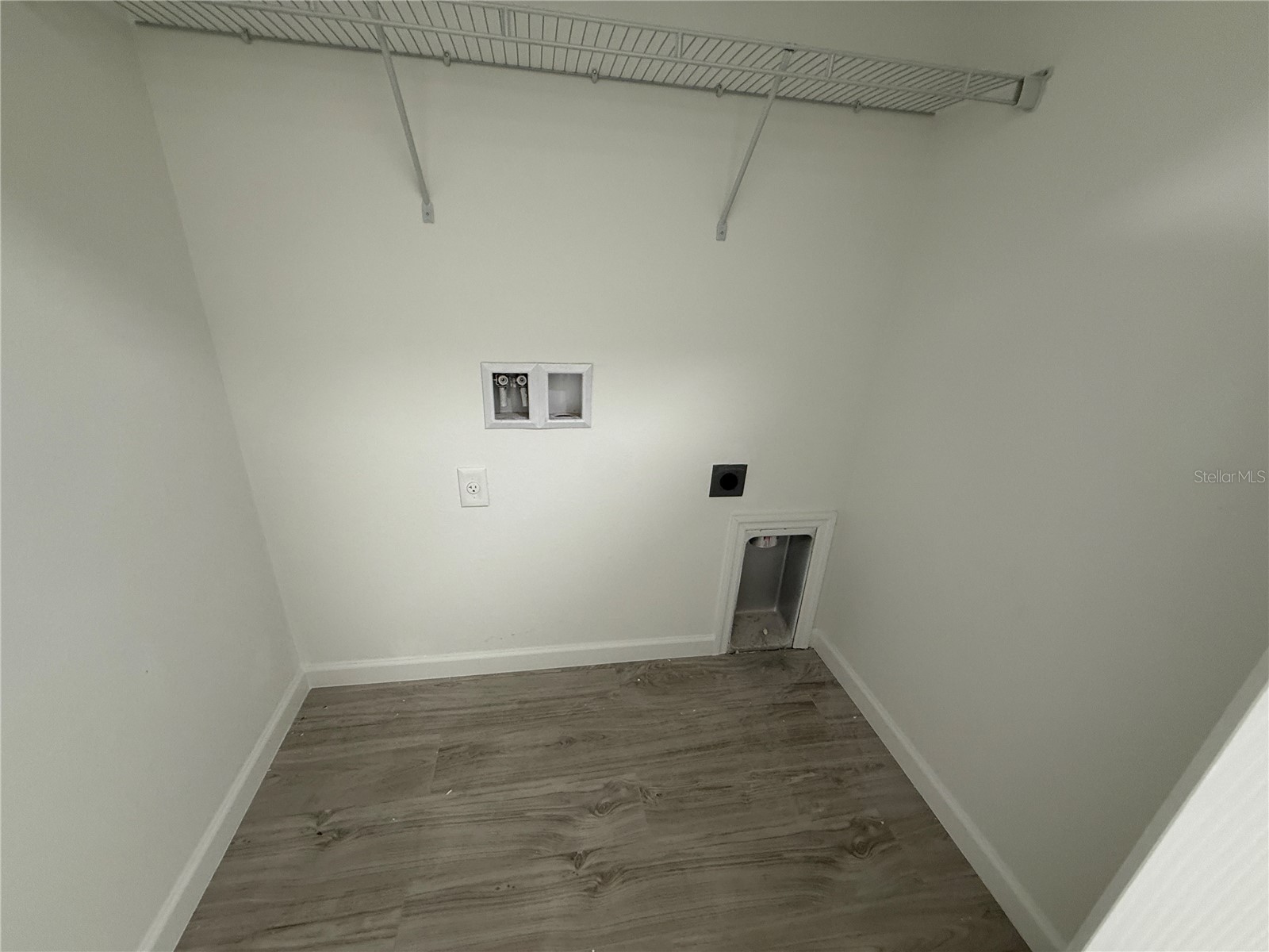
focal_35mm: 14
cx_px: 634
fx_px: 513
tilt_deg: -22.4
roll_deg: -2.5
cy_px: 476
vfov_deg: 85.7
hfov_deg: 102.1
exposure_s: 1/60
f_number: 2.2
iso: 200
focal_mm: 2.22
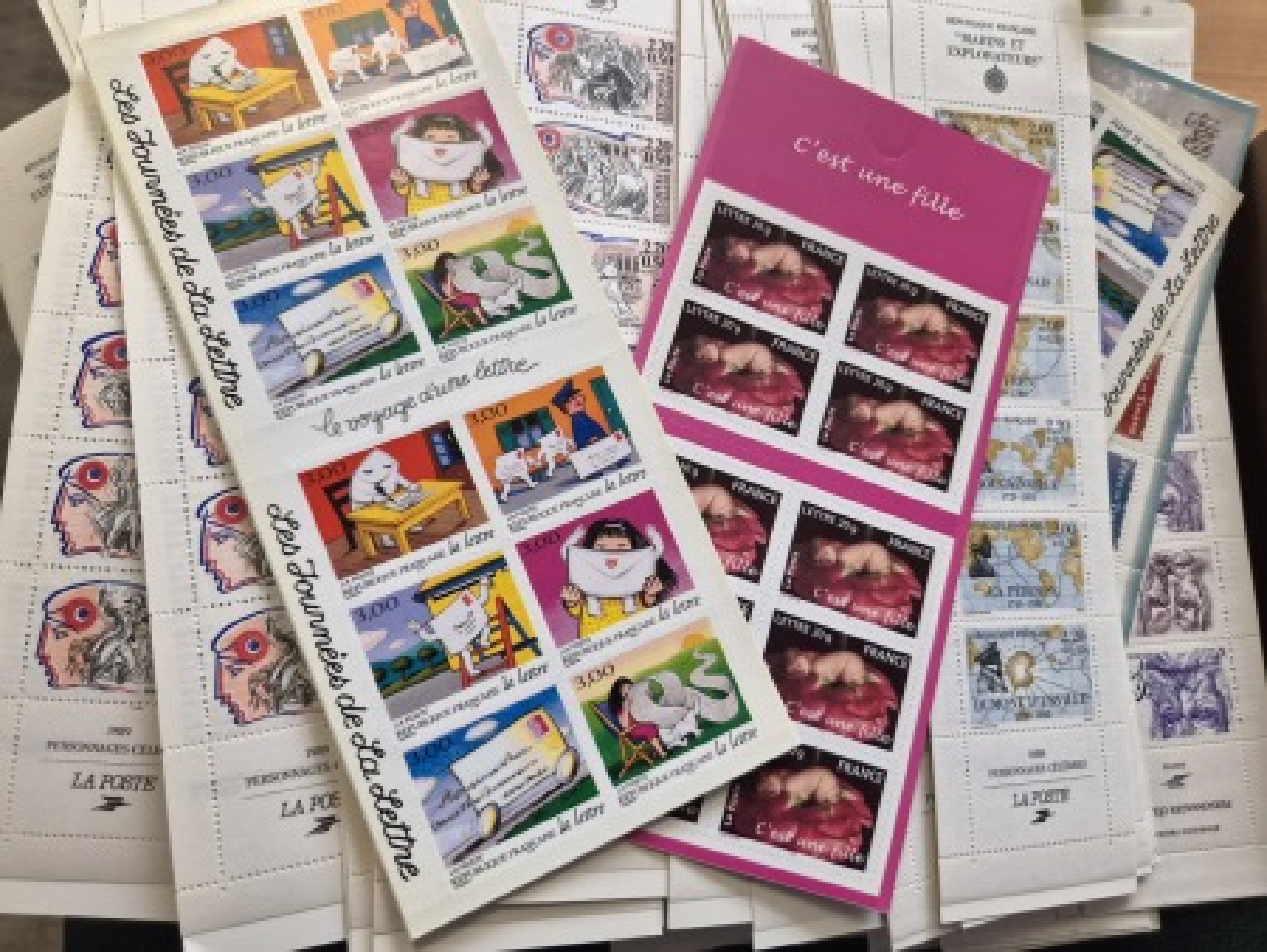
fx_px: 842
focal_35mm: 23
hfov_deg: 73.9
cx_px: 634
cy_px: 476
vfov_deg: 58.9
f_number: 1.8
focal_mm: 5.4
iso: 64
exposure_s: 1/100
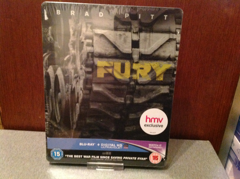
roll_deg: -2.3
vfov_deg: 40.6
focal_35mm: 35
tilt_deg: -23.1
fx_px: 242
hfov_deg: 52.7
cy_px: 90
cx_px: 120
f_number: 2.4
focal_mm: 4.28
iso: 800
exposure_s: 1/17
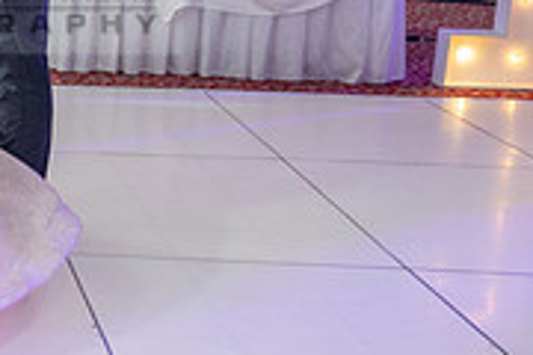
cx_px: -290
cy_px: 80
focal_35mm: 100
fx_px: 1480
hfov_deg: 18.0
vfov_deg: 13.6
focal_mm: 24
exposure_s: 1/100
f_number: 2.8
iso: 400
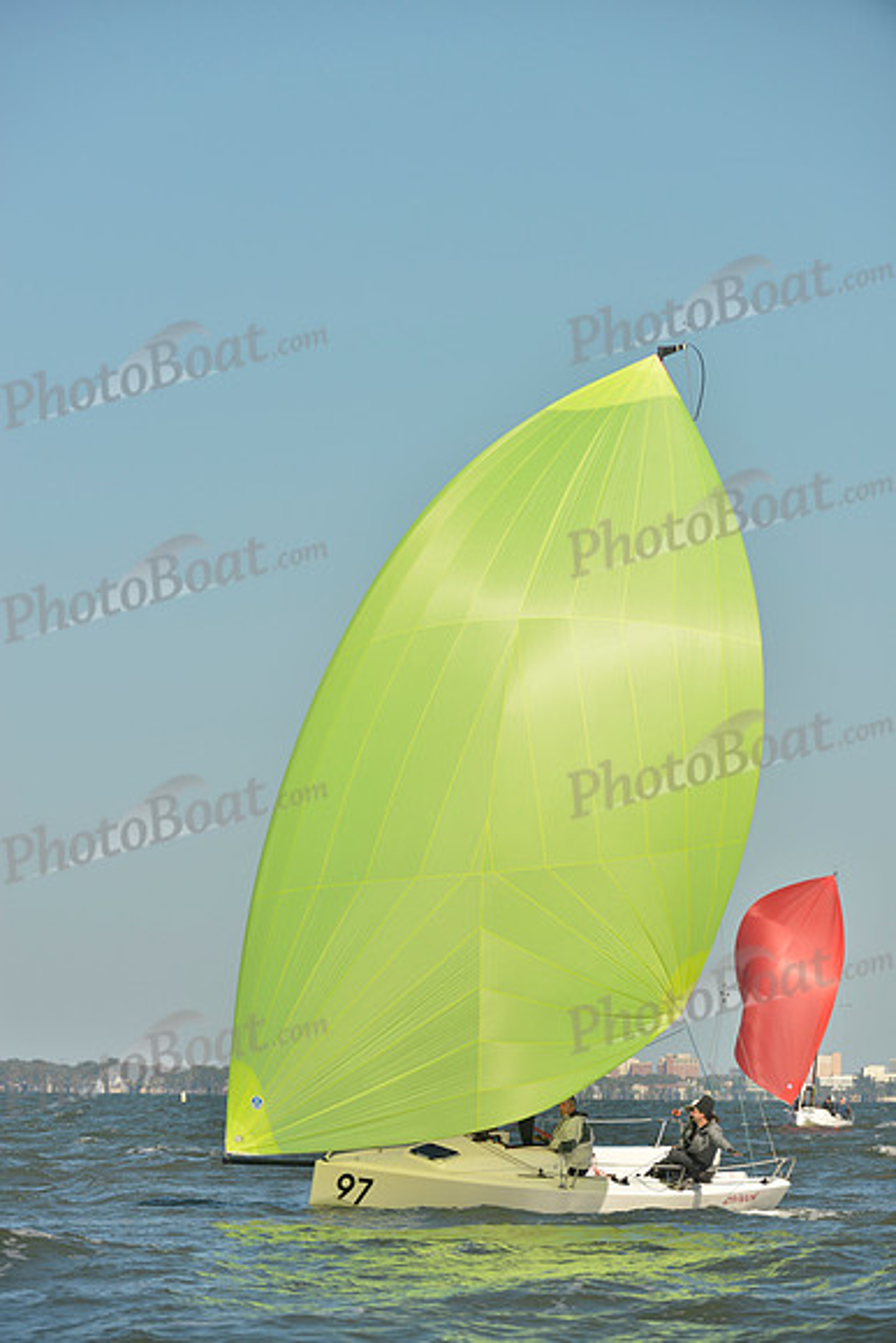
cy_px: 672
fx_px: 7462
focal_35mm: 200
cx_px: 448
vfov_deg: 10.3
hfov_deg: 6.9
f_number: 7.1
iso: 200
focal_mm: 200
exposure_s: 1/1000
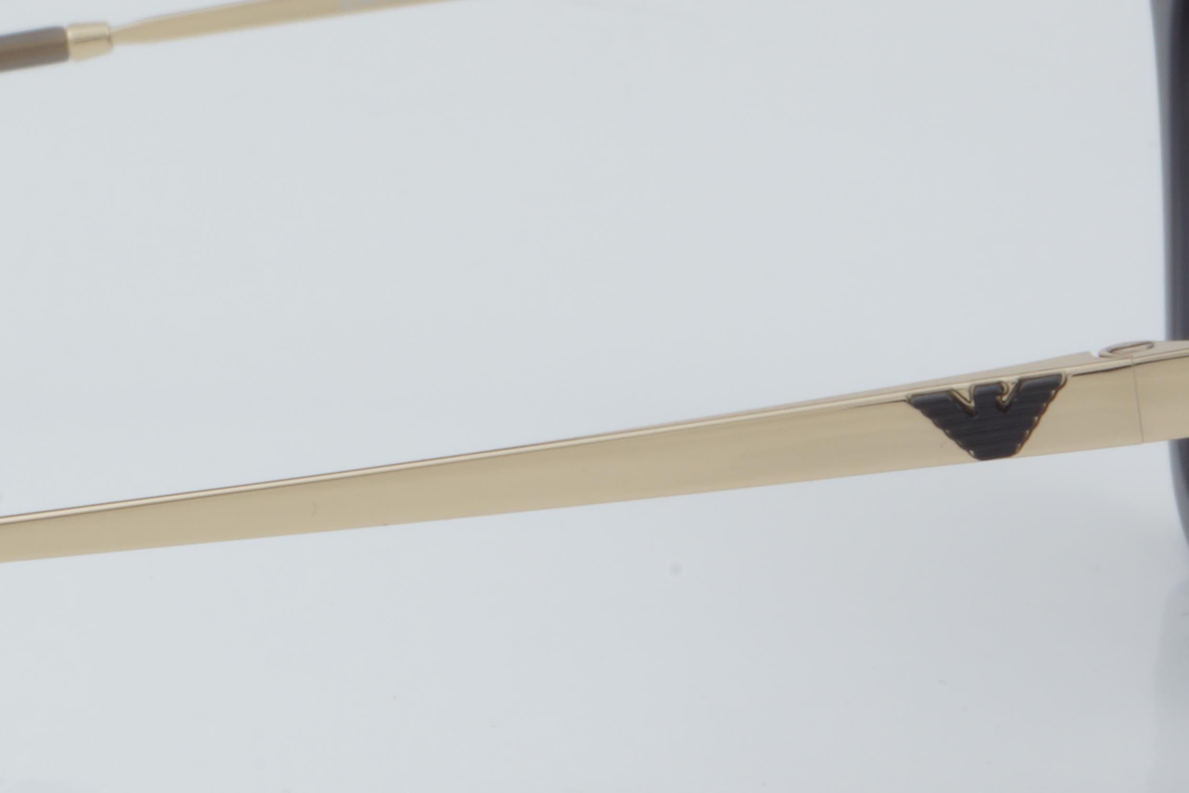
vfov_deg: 7.6
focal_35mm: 181
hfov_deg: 11.3
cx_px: 88
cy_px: 423
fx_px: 5977
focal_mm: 50
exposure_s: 1/3
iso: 100
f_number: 32
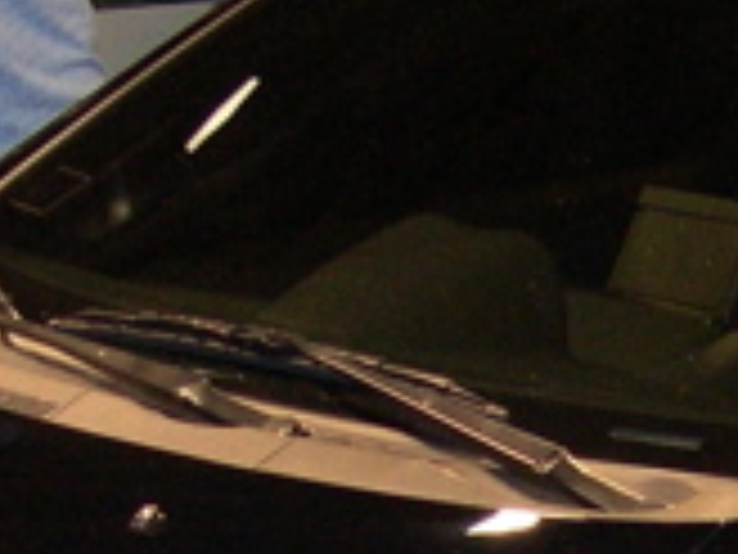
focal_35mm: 185
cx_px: 958
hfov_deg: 10.5
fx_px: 3944
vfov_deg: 7.8
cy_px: 901
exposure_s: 1/60
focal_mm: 8
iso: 236
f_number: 2.8
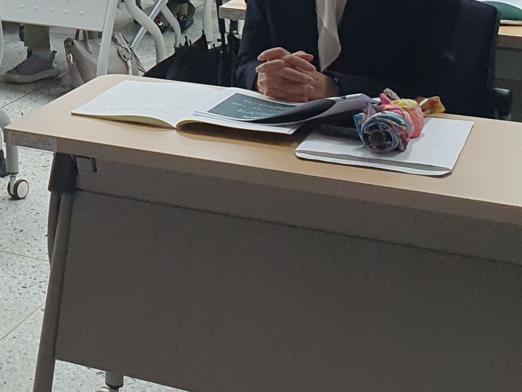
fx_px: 1357
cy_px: -210
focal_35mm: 90
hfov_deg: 19.9
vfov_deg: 15.1
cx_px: -170
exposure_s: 1/120
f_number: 2.4
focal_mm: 4.32
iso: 125
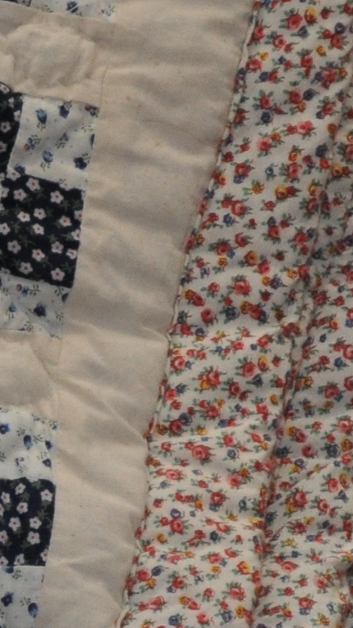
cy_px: 657
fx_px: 6124
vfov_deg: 5.9
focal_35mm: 368
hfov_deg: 3.2
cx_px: -725
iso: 800
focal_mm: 45
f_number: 4.8
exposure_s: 1/60
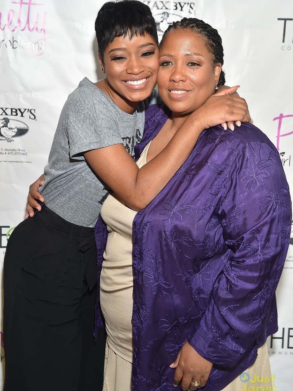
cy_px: 180
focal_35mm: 55
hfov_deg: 26.6
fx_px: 621
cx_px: 146
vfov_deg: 34.9
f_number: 5
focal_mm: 50
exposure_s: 1/60
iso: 640
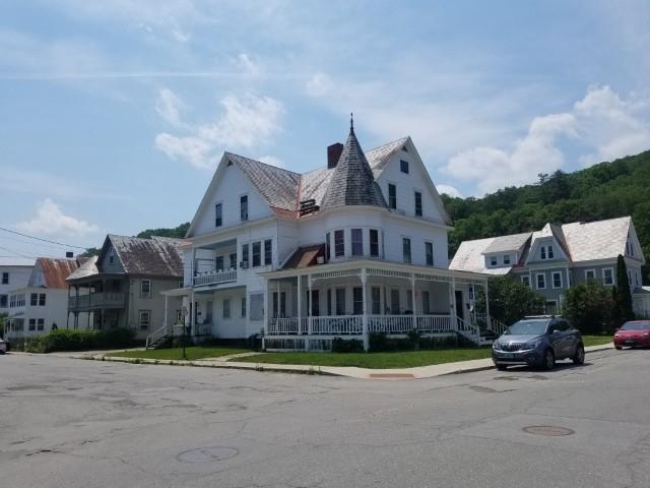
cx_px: 325
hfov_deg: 67.3
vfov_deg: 53.1
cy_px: 244
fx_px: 488
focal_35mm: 26
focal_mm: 4.2
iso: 50
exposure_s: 1/4560
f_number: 1.7
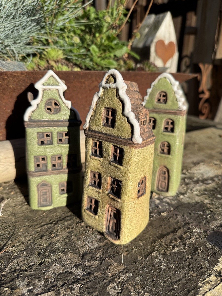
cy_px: 148
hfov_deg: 56.8
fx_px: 205
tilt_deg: -21.1
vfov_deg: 71.6
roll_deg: -1.2
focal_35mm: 24
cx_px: 111
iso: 80
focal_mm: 6.76
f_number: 1.78
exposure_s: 1/2506
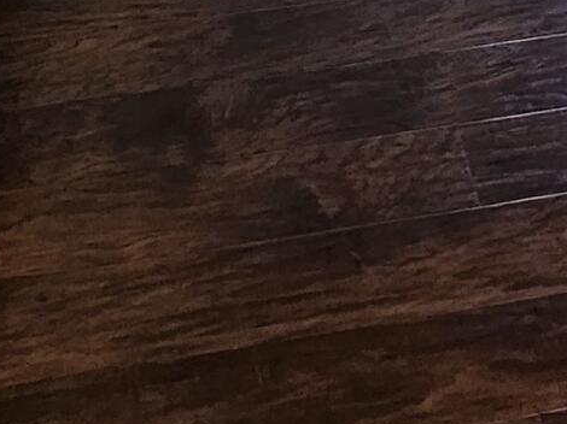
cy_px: -924
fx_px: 1359
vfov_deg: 10.6
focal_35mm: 83
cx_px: 388
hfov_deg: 23.4
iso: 160
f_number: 2.2
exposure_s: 1/60
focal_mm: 2.2
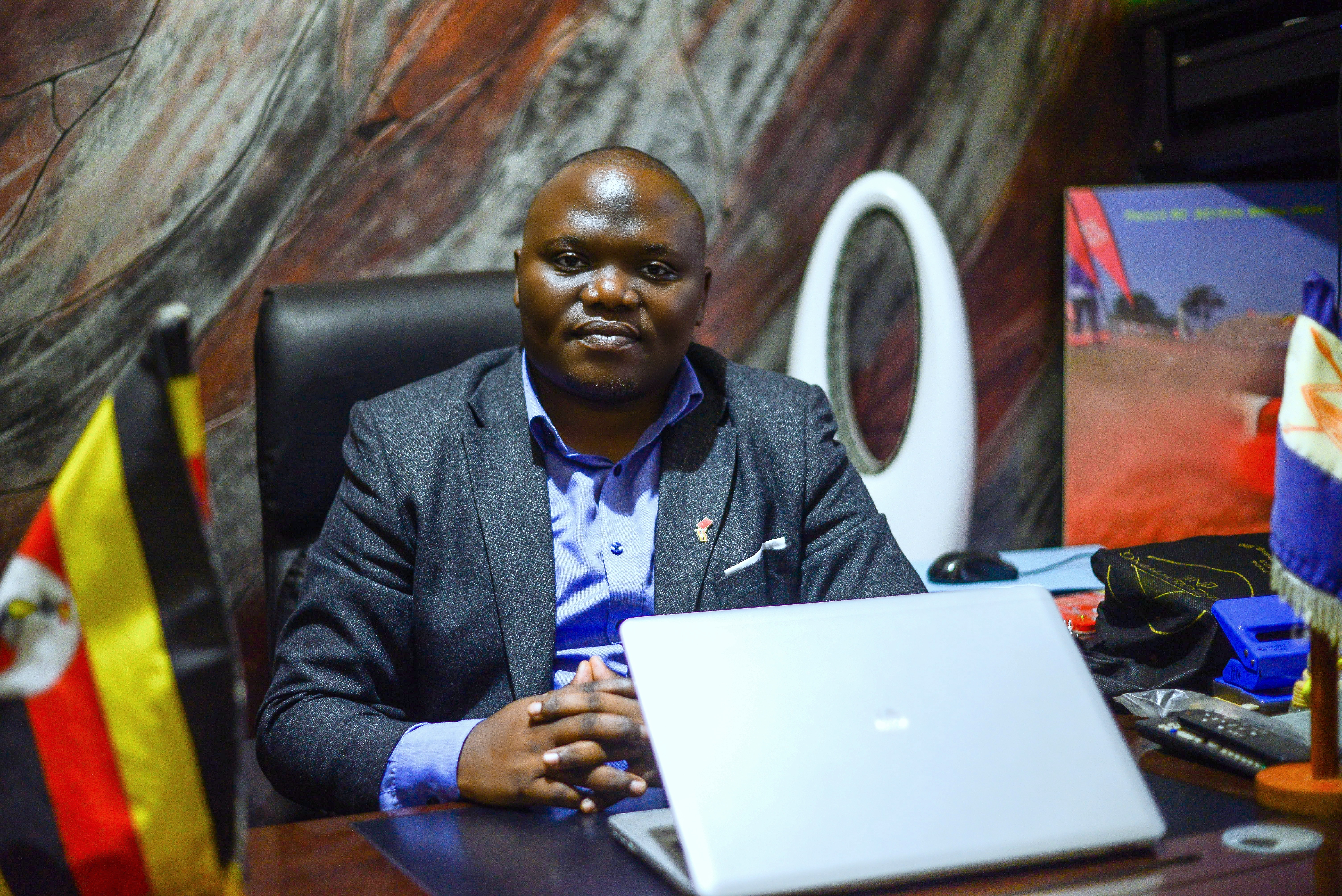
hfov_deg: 39.6
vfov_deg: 27.0
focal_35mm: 50
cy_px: 448
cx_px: 671
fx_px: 1865
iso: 1000
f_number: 1.8
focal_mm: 50
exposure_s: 1/80
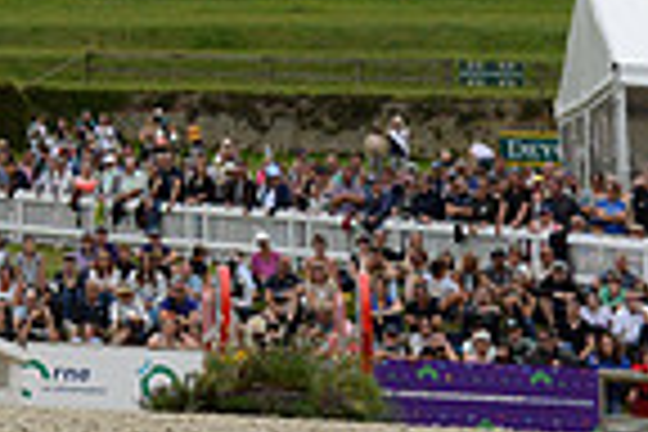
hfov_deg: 9.5
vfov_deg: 6.7
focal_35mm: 202
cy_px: -315
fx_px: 3636
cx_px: -644
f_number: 9
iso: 1250
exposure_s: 1/3200
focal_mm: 50
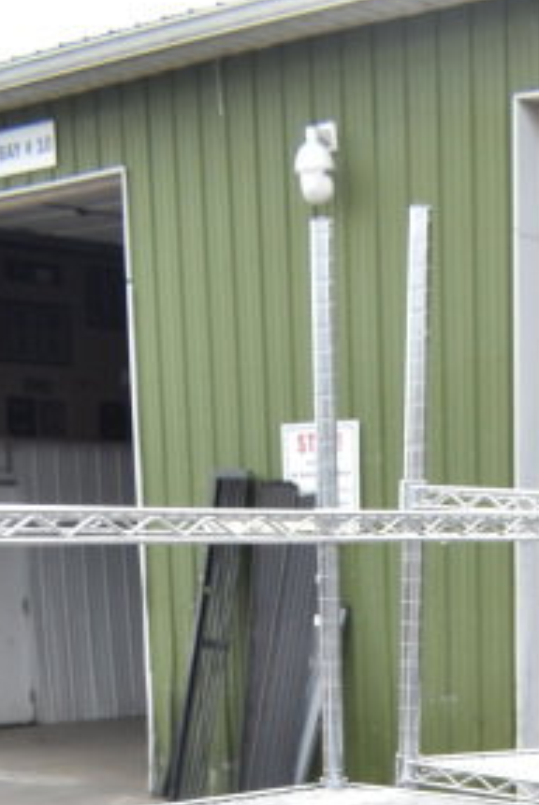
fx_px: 1927
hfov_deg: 15.2
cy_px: 1219
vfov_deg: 20.2
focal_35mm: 86
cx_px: 691
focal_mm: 18
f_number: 6.3
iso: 200
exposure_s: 1/160
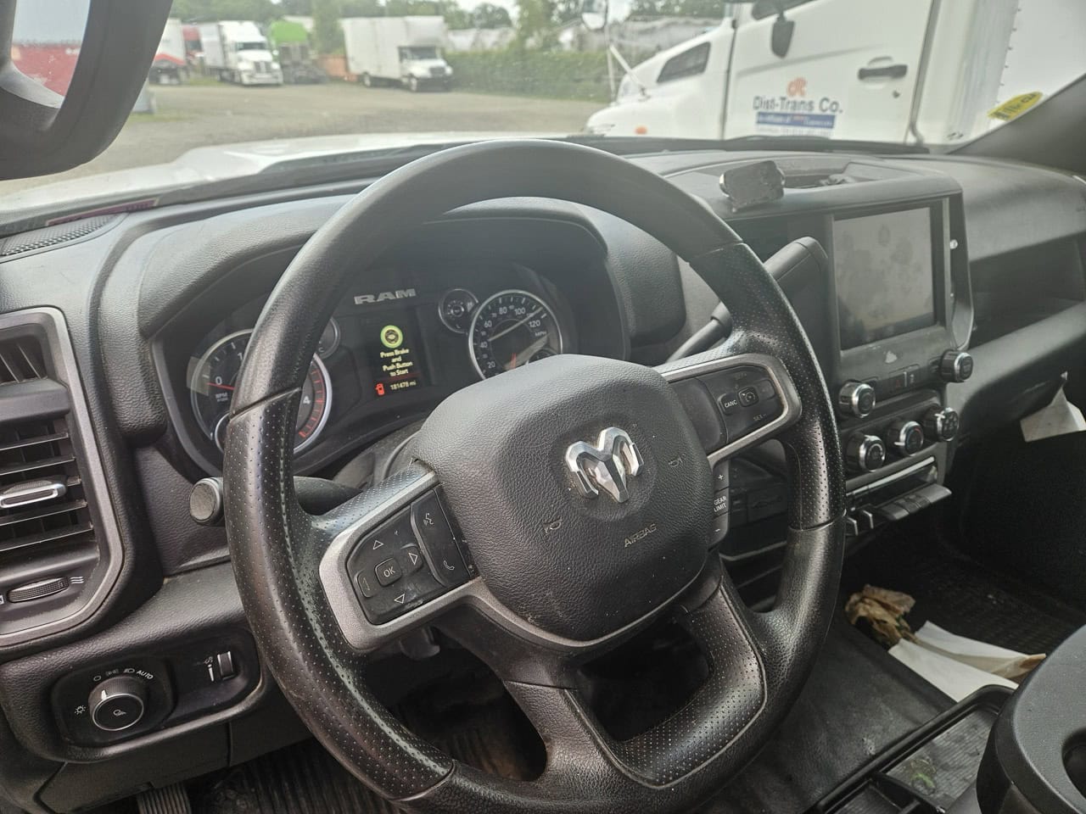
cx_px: 543
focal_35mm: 23
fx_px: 722
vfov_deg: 58.9
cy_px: 407
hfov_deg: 73.9
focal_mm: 5.4
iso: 32
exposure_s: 1/180
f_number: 1.8
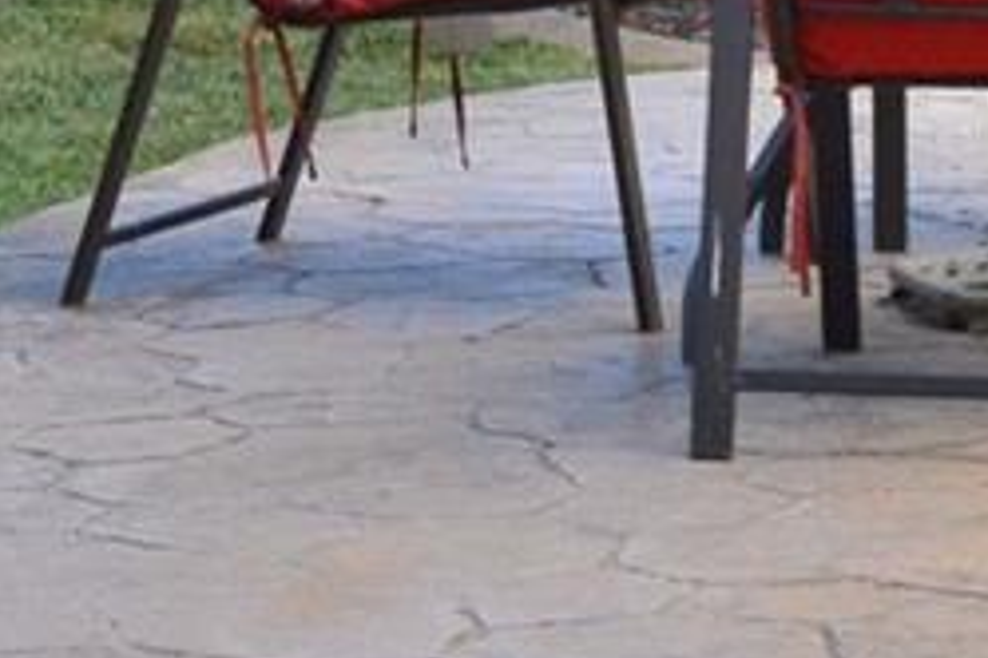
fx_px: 5818
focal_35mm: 212
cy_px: -888
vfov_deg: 6.2
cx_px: -333
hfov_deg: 9.5
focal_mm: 22
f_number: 9
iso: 400
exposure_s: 1/160
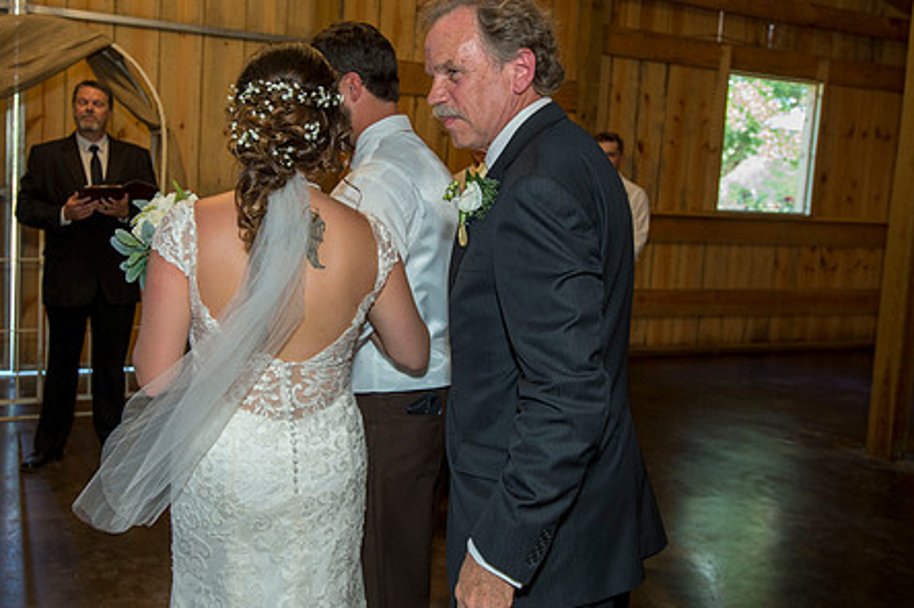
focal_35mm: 34
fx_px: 862
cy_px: 268
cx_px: 371
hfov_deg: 55.5
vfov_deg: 38.7
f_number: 5
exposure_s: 1/125
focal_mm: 26
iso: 1600
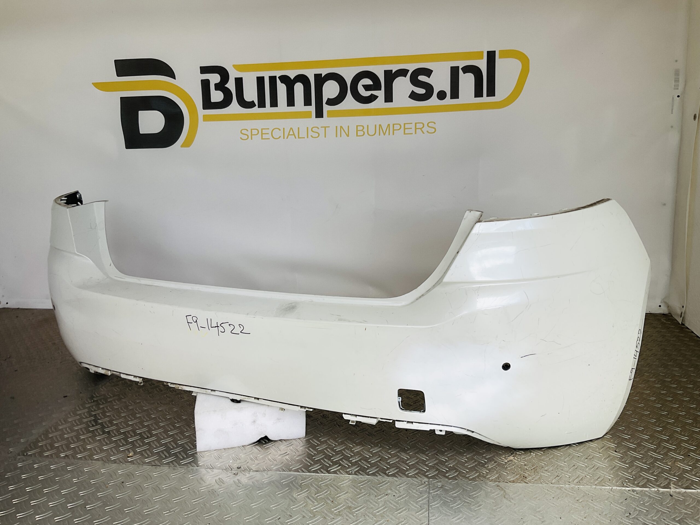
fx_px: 586
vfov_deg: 48.2
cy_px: 262
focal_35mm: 29
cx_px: 350
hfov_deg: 61.7
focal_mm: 3
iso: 16
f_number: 1.8
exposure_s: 1/342
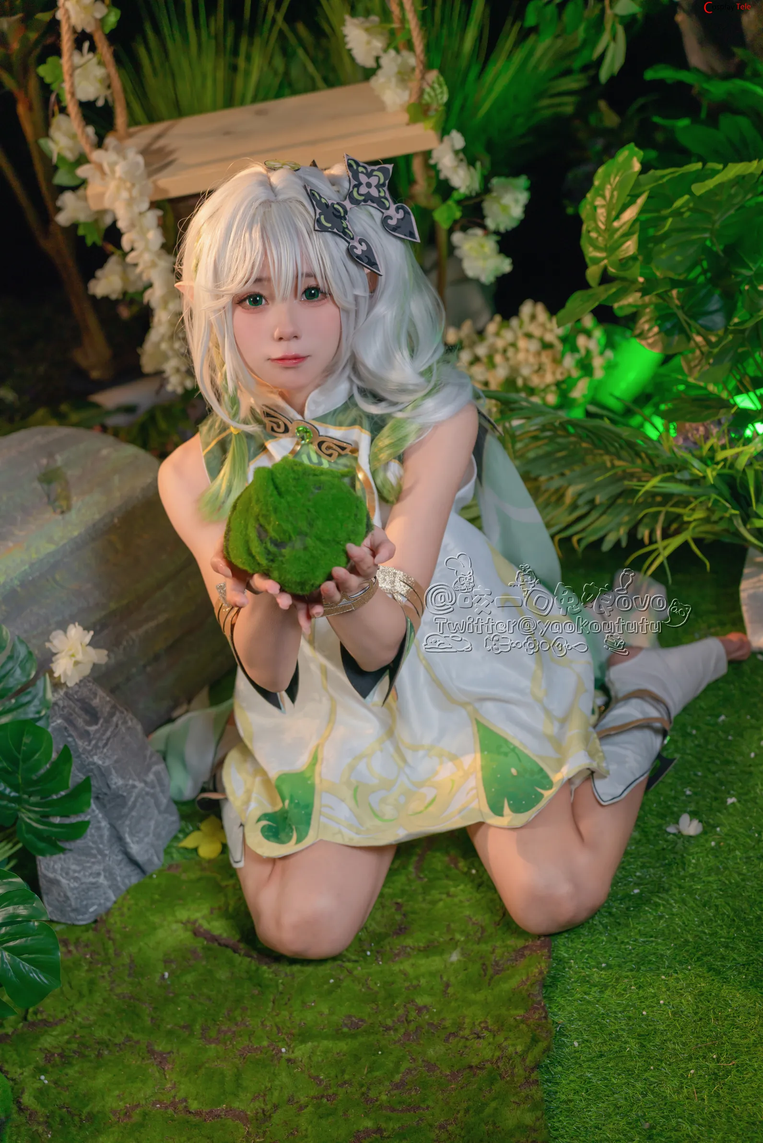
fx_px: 1557
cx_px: 382
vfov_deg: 40.3
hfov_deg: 27.5
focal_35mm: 49
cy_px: 572
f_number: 2.8
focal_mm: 49
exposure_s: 1/50
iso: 200
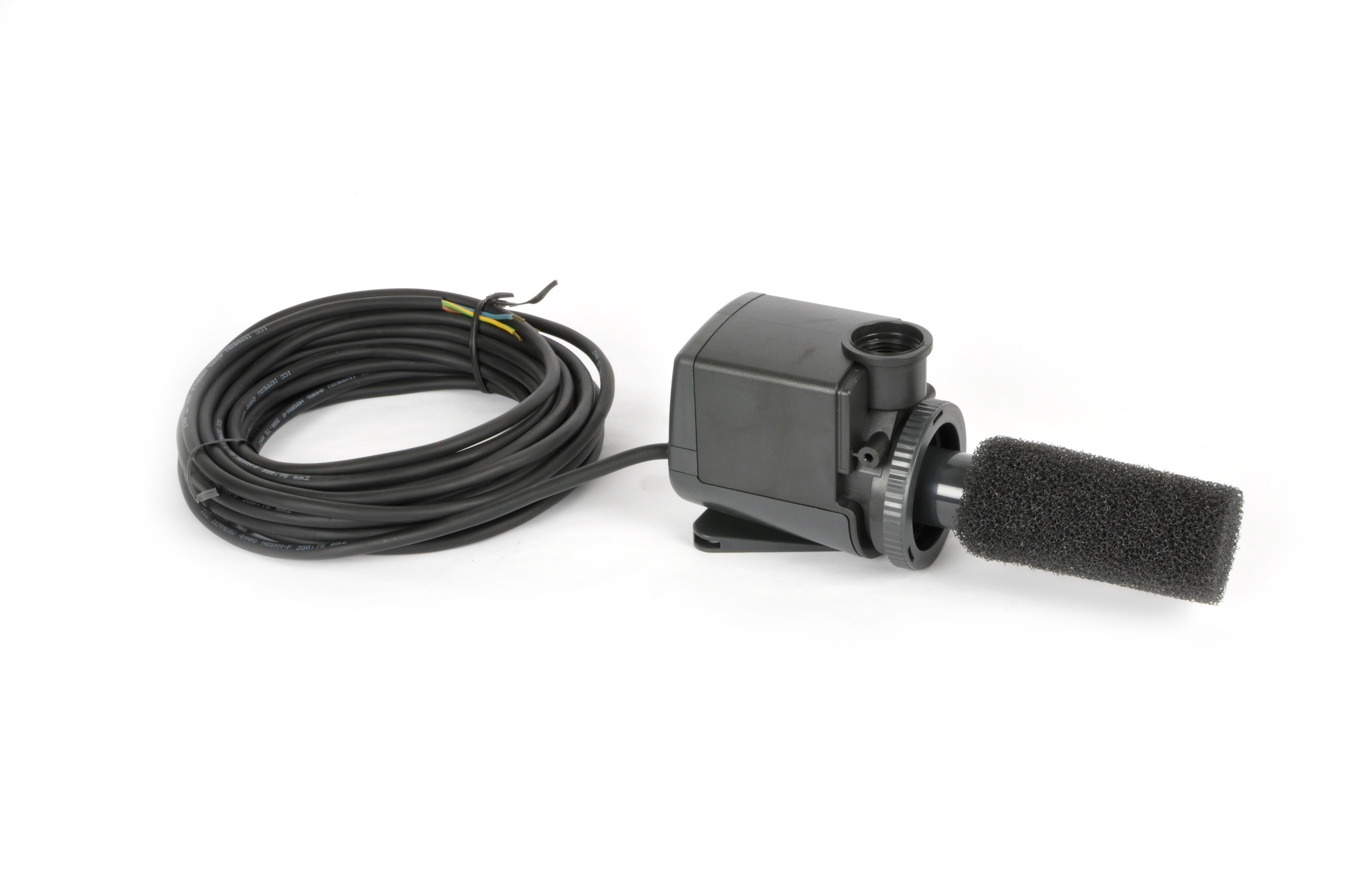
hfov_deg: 37.9
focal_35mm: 52
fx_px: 1966
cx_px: 675
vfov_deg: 25.7
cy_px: 448
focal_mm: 35
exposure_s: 1/1.3
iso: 200
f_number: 22
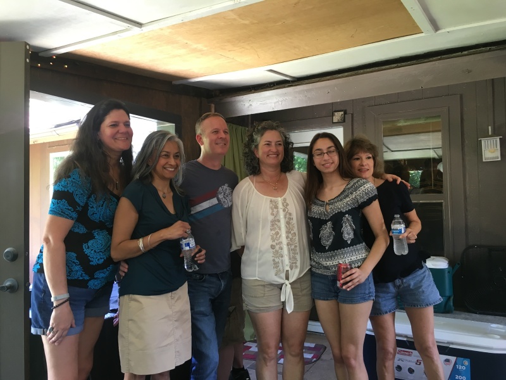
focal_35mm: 29
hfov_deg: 61.7
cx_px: 253
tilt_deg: +1.4
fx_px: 424
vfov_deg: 48.2
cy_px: 190
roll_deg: +1.5
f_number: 2.2
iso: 64
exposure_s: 1/30
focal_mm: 4.15
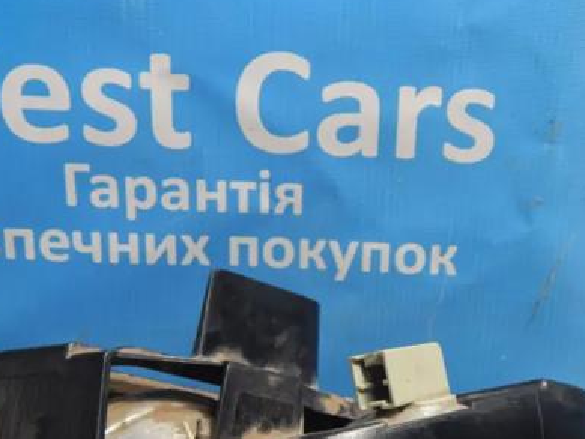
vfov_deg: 28.3
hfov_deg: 36.9
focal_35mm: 51
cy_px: 314
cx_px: 412
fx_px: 862
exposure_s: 1/30
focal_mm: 5.6
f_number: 3.2
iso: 320
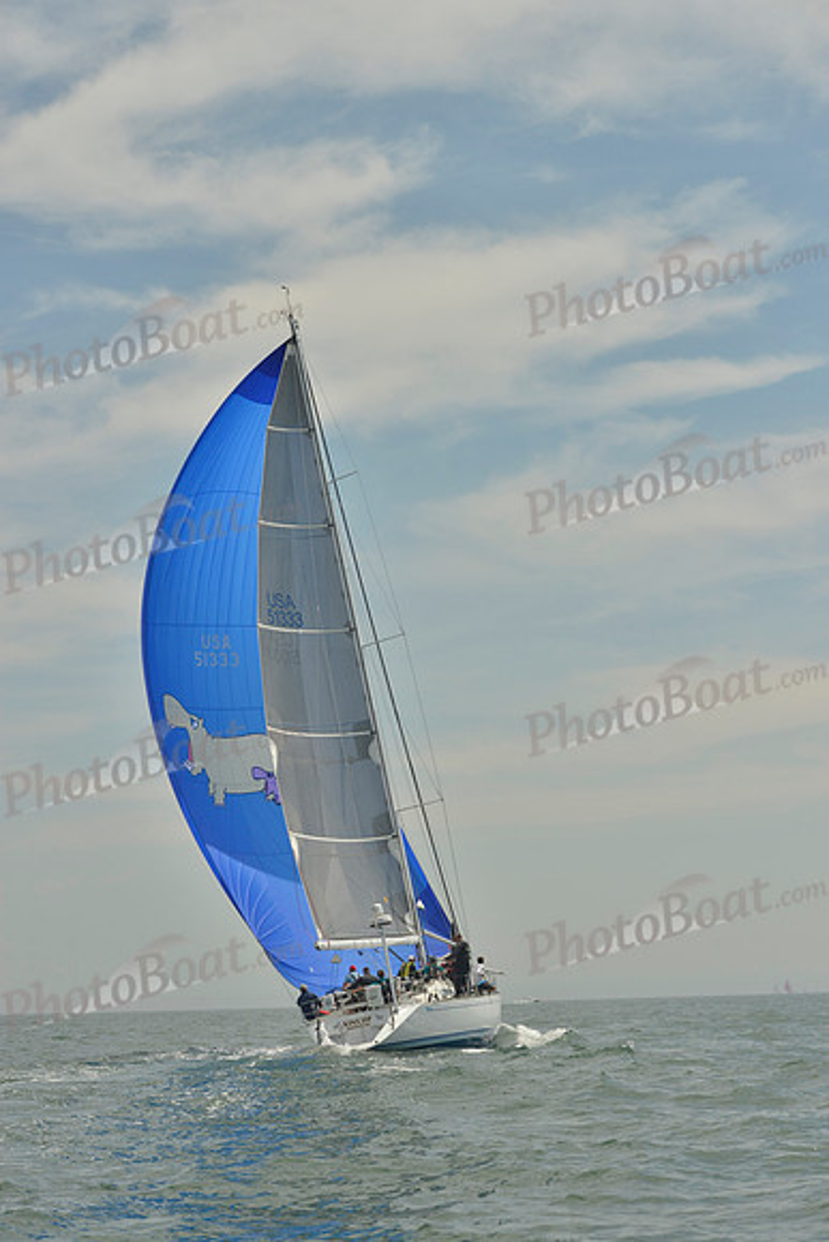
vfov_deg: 28.8
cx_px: 414
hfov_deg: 19.5
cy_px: 621
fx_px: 2416
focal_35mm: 70
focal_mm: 70
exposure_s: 1/1250
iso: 280
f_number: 10
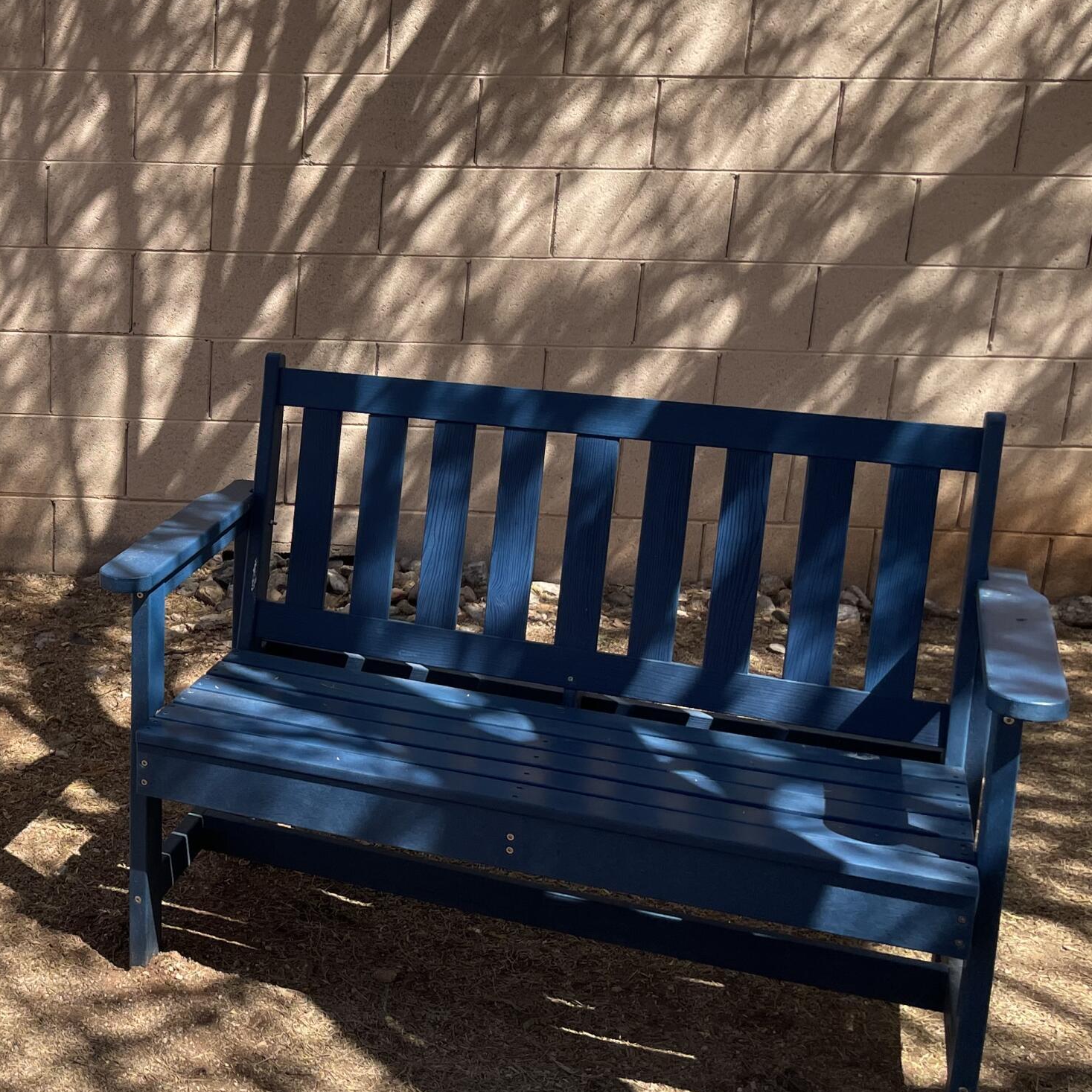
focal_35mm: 47
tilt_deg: -16.2
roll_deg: -1.0
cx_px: 19
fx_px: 1677
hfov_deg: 33.3
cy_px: 486
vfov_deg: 36.0
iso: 32
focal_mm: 4.2
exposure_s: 1/1984
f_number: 1.6
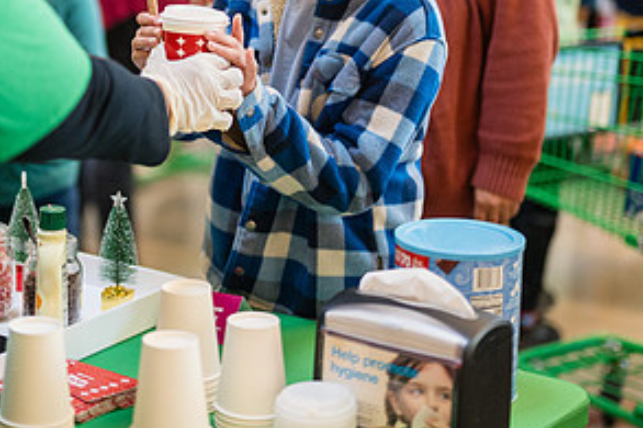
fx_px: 1767
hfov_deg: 20.5
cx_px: 165
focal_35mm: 99
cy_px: 21
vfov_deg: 13.6
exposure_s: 1/500
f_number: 1.2
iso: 800
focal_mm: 50
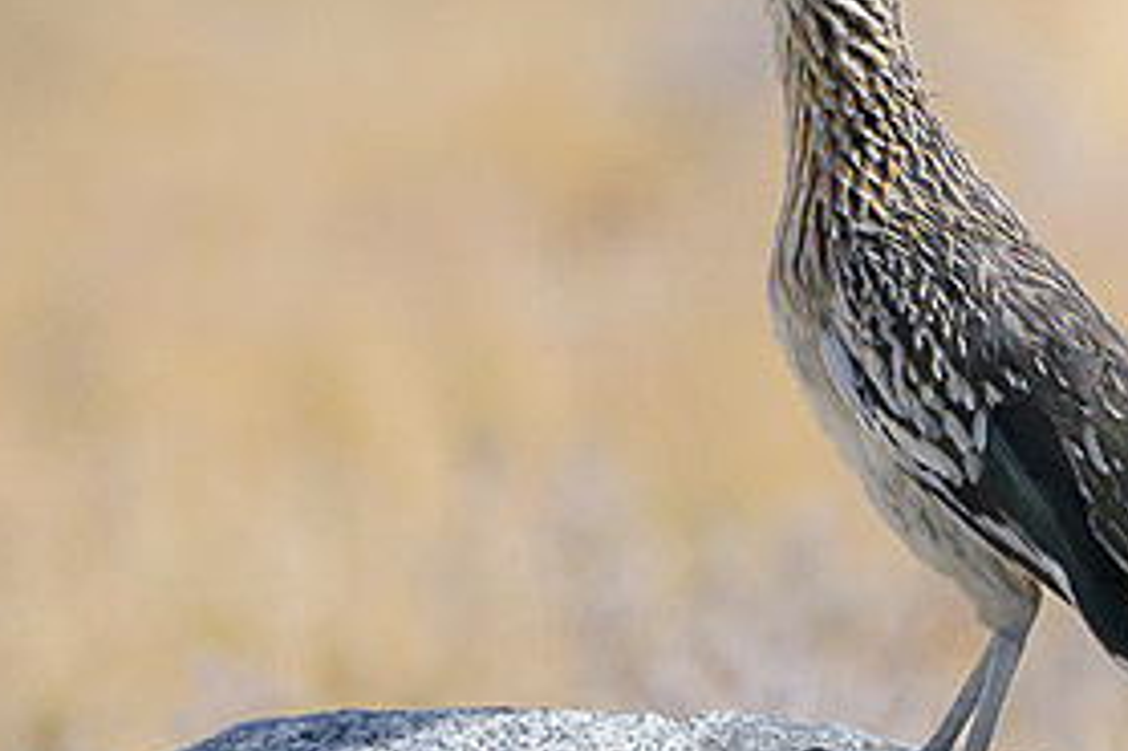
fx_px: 42837
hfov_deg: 1.5
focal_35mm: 1368
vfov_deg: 1.0
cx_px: 781
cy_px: -15
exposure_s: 1/3200
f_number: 4
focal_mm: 400
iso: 400
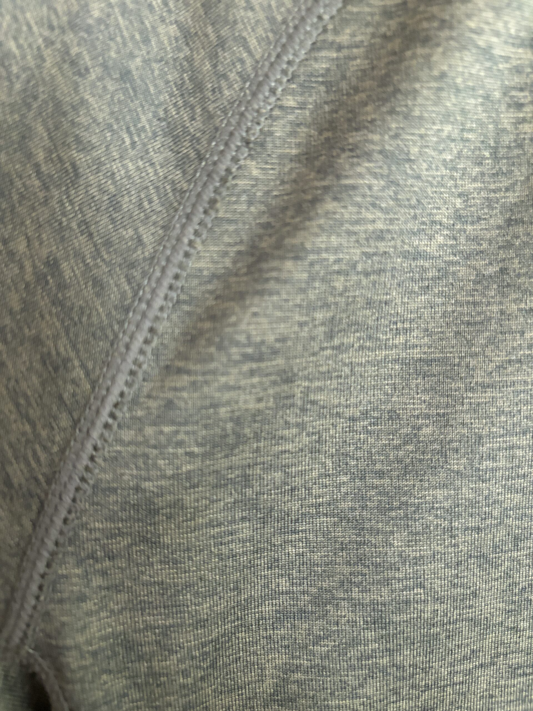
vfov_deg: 67.3
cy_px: 356
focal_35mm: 26
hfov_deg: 53.1
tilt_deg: -8.2
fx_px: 534
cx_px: 266
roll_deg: +0.1
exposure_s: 1/50
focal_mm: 5.96
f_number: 1.6
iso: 500
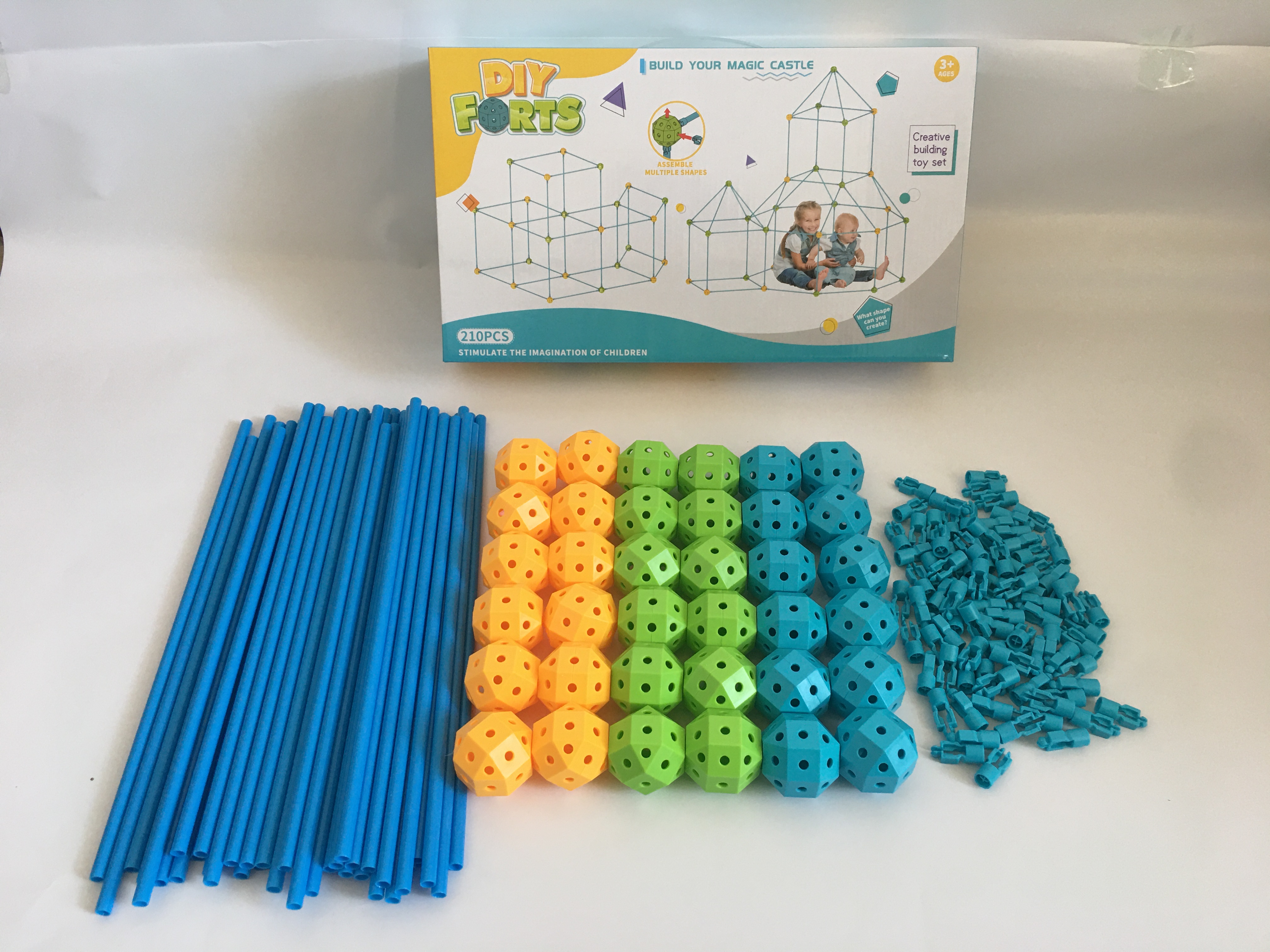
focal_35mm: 29
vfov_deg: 48.2
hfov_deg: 61.7
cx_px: 635
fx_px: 1064
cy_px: 476
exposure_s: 1/17
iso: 40
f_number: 2.2
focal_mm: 4.15
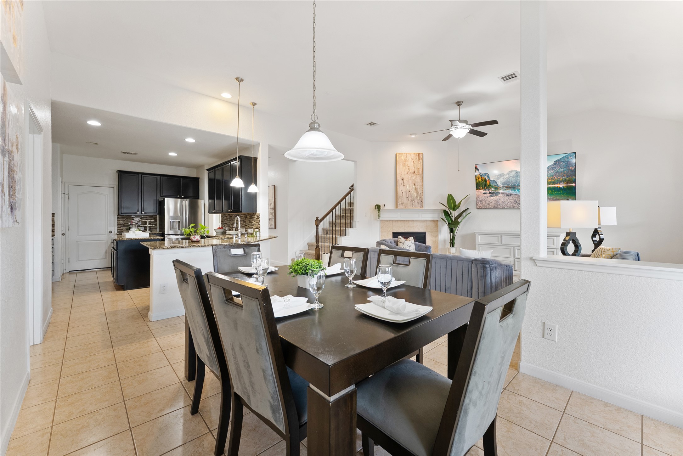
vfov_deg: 81.3
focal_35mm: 14
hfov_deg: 104.2
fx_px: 266
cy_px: 228
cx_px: 342
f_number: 8
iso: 800
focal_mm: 14
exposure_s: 1/5
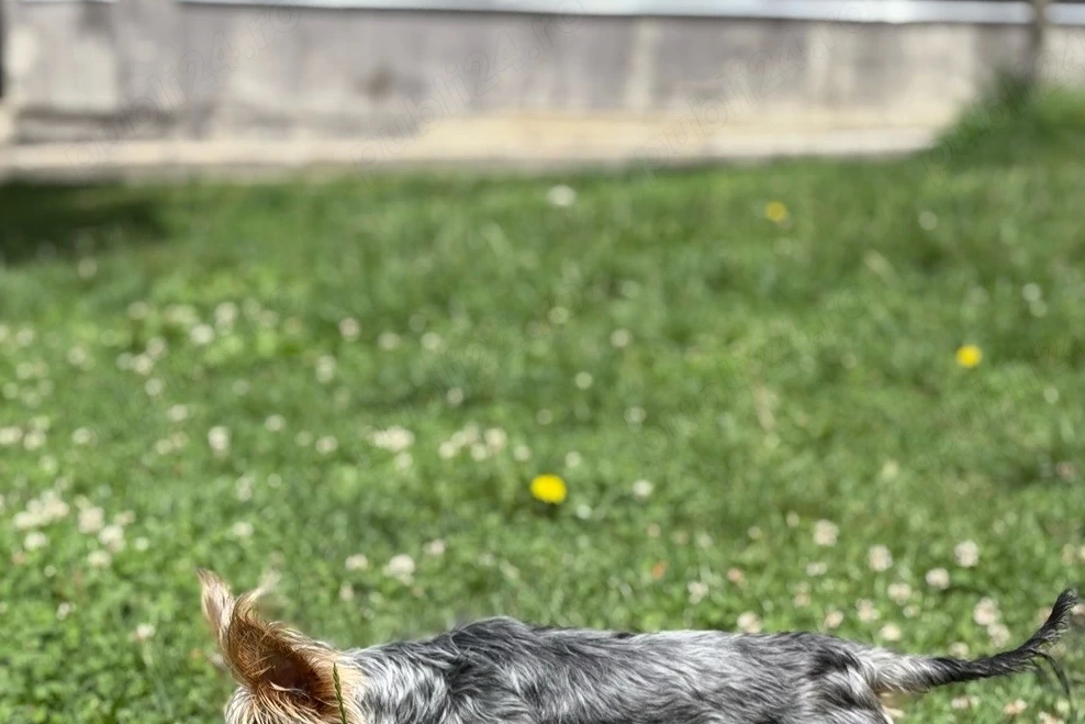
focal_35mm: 73
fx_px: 2200
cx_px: 539
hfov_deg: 27.7
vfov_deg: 18.3
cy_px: 701
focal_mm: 5.96
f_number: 1.6
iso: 32
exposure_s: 1/2994
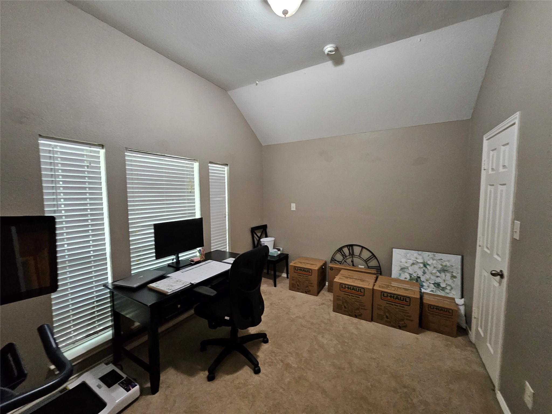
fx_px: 207
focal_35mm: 13
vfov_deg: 89.9
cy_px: 207
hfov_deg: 106.2
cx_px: 276
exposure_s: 1/30
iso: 400
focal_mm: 1.7
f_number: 2.2
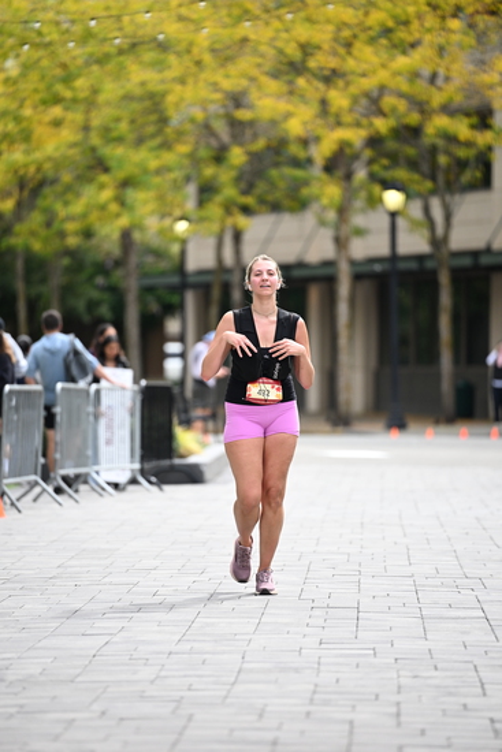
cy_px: 376
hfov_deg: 6.9
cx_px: 251
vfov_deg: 10.3
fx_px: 4180
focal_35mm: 200
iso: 640
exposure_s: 1/2500
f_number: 2.8
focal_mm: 200
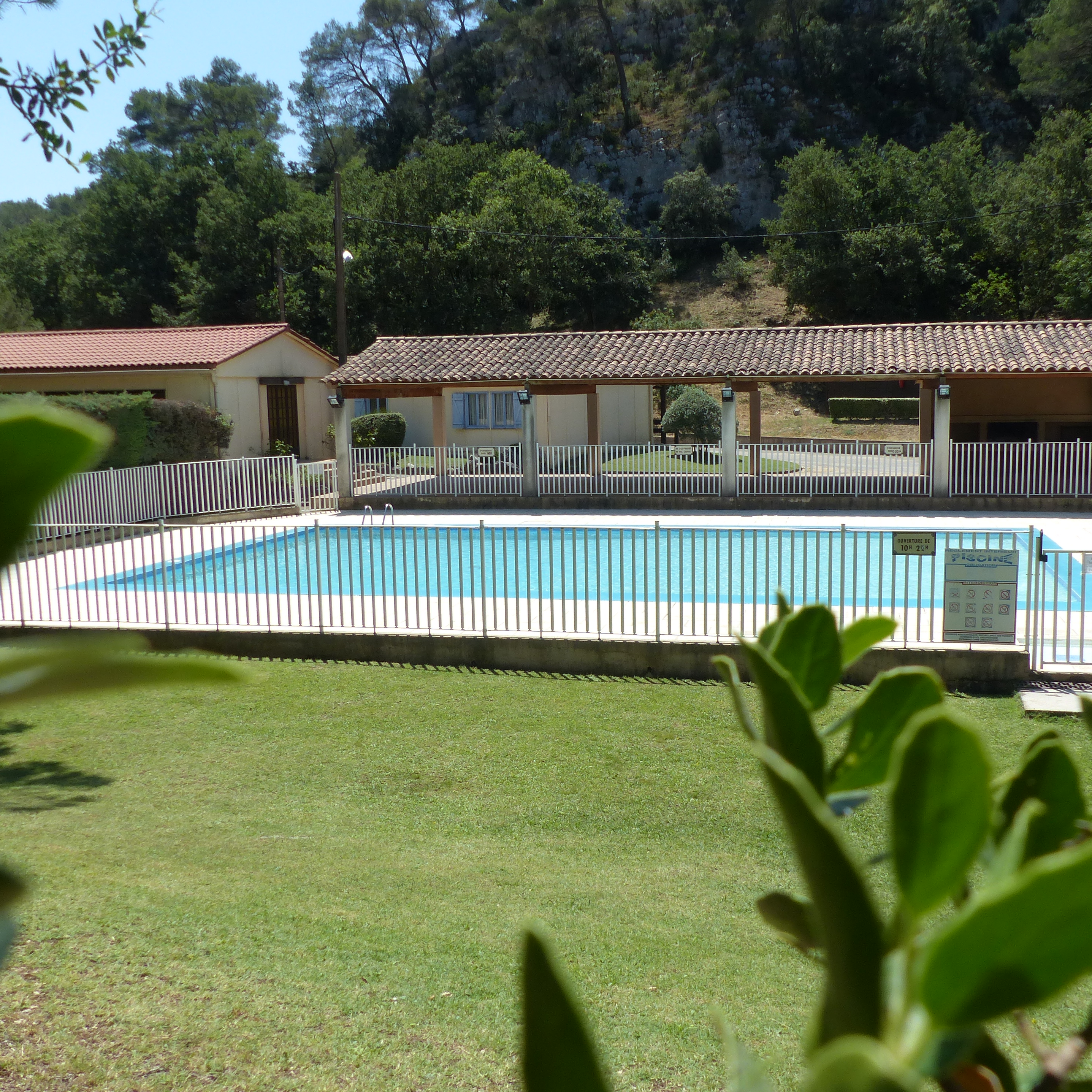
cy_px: 538
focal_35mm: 32
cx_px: 629
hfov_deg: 50.9
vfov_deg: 51.1
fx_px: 1142
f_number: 4
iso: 100
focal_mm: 4.5
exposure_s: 1/800
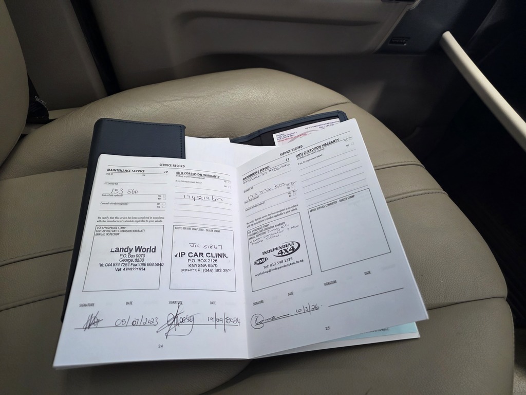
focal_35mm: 23
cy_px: 198
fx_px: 349
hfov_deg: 73.9
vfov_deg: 58.9
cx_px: 263
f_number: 1.7
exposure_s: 1/100
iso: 400
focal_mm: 6.25
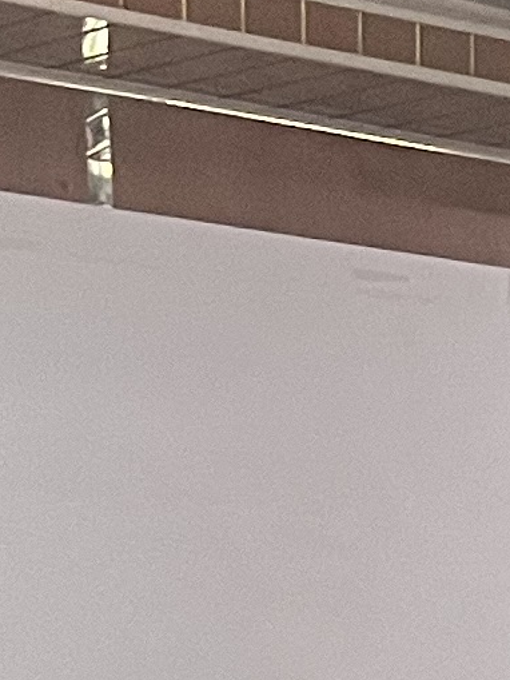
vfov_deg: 9.1
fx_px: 4045
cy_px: 1274
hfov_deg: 5.9
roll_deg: +0.8
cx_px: 2152
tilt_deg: -2.7
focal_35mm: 206
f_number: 1.6
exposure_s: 1/60
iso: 200
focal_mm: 5.1
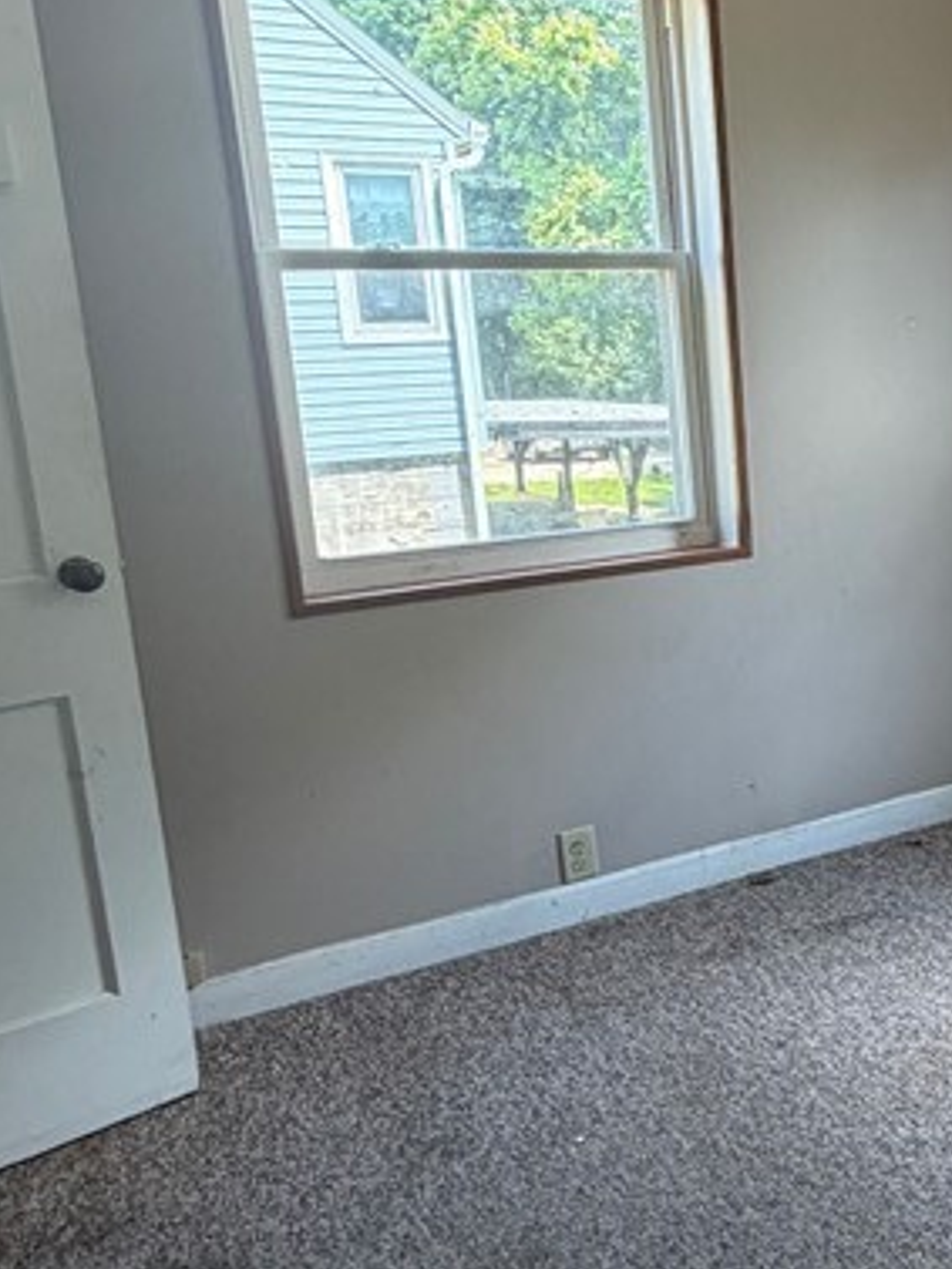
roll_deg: +2.4
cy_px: 609
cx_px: 996
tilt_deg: -11.1
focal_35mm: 38
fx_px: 1393
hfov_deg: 33.8
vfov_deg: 49.0
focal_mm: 2.22
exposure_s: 1/121
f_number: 2.2
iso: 160
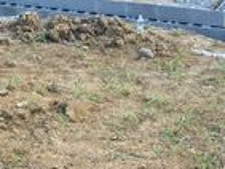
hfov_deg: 21.0
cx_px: 38
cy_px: -58
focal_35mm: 92
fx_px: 598
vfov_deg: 15.2
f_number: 1.8
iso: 32
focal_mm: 4.25
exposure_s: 1/822
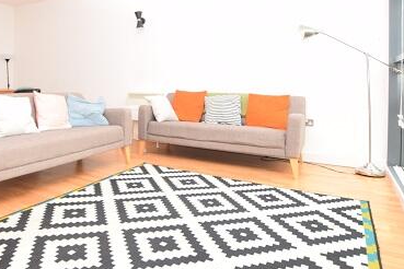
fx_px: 292
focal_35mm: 26
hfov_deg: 67.9
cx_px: 143
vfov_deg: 48.5
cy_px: 84
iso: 360
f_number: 5.6
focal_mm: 10
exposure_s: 1/125
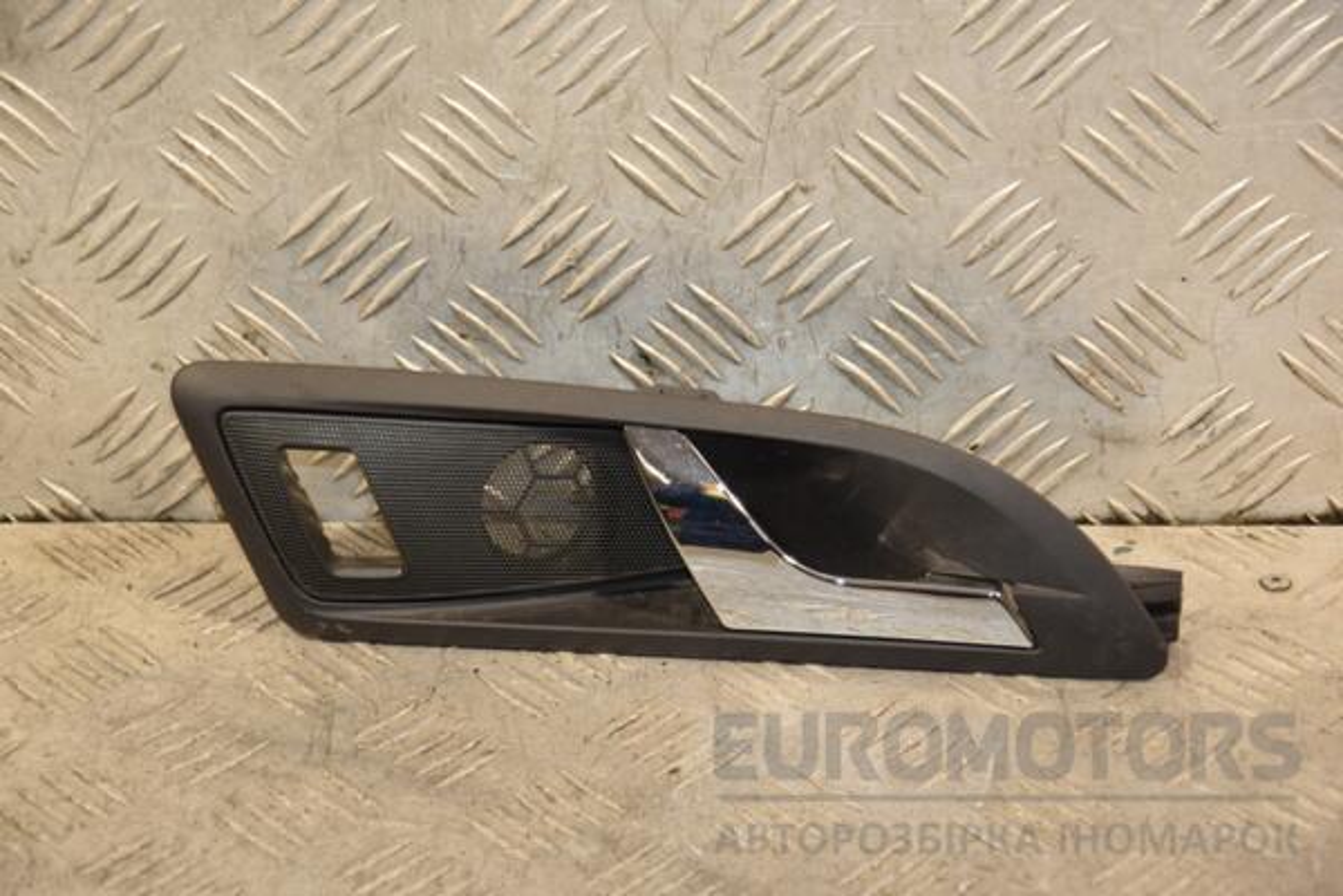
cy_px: 448
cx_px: 672
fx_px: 4197
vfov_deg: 12.2
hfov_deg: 18.2
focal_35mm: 112
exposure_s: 1/125
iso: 800
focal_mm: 75
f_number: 5.3
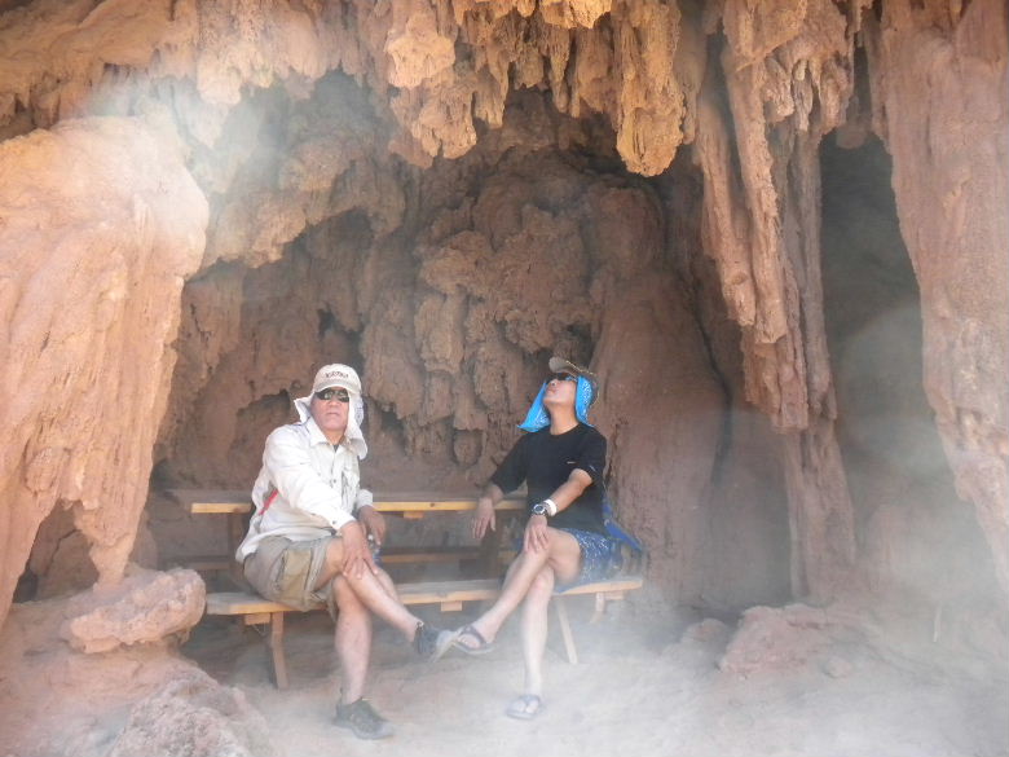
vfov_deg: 38.7
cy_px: 378
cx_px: 504
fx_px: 1078
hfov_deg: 50.1
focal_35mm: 37
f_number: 3.5
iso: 400
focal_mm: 6.6
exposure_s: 1/263
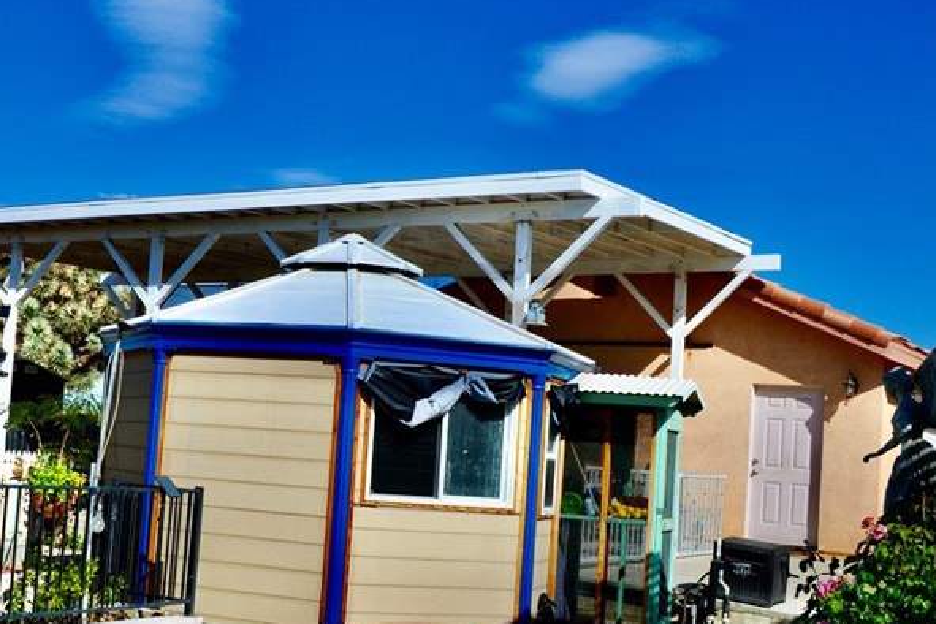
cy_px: 327
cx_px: 266
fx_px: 1352
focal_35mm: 52
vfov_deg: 26.0
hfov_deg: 37.5
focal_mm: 20
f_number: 11
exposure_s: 1/500
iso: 200
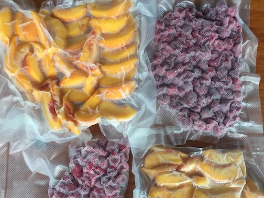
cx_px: 138
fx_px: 320
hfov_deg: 44.8
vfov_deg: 33.9
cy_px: 139
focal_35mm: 42
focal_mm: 4.15
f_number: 2.2
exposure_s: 1/30
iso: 100
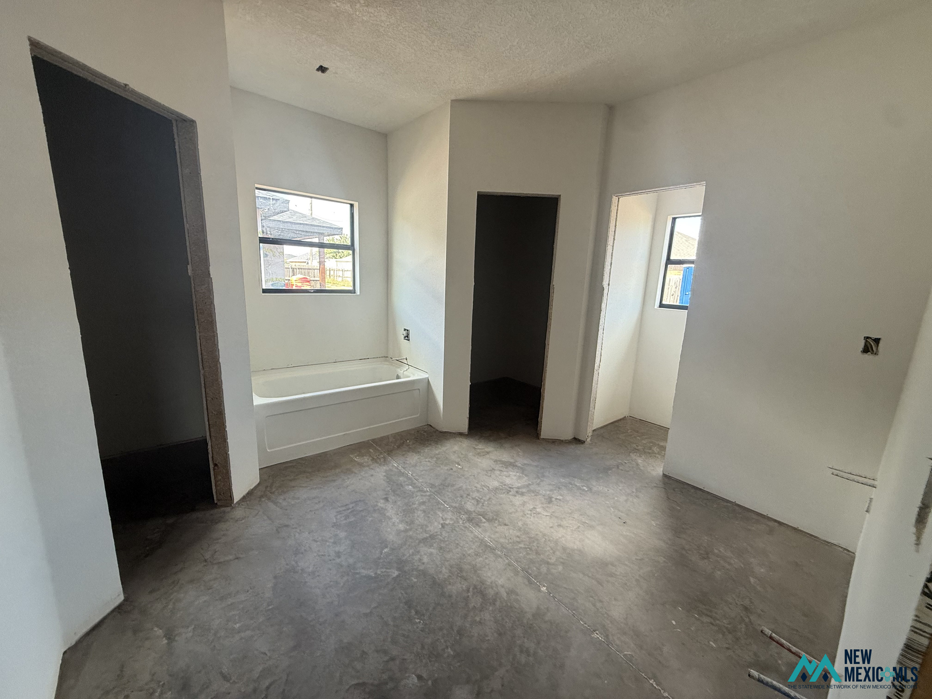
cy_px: 350
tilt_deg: -11.2
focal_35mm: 14
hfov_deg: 102.1
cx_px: 466
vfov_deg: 85.7
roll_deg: -2.2
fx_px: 377
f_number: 2.2
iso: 160
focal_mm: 2.22
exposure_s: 1/99
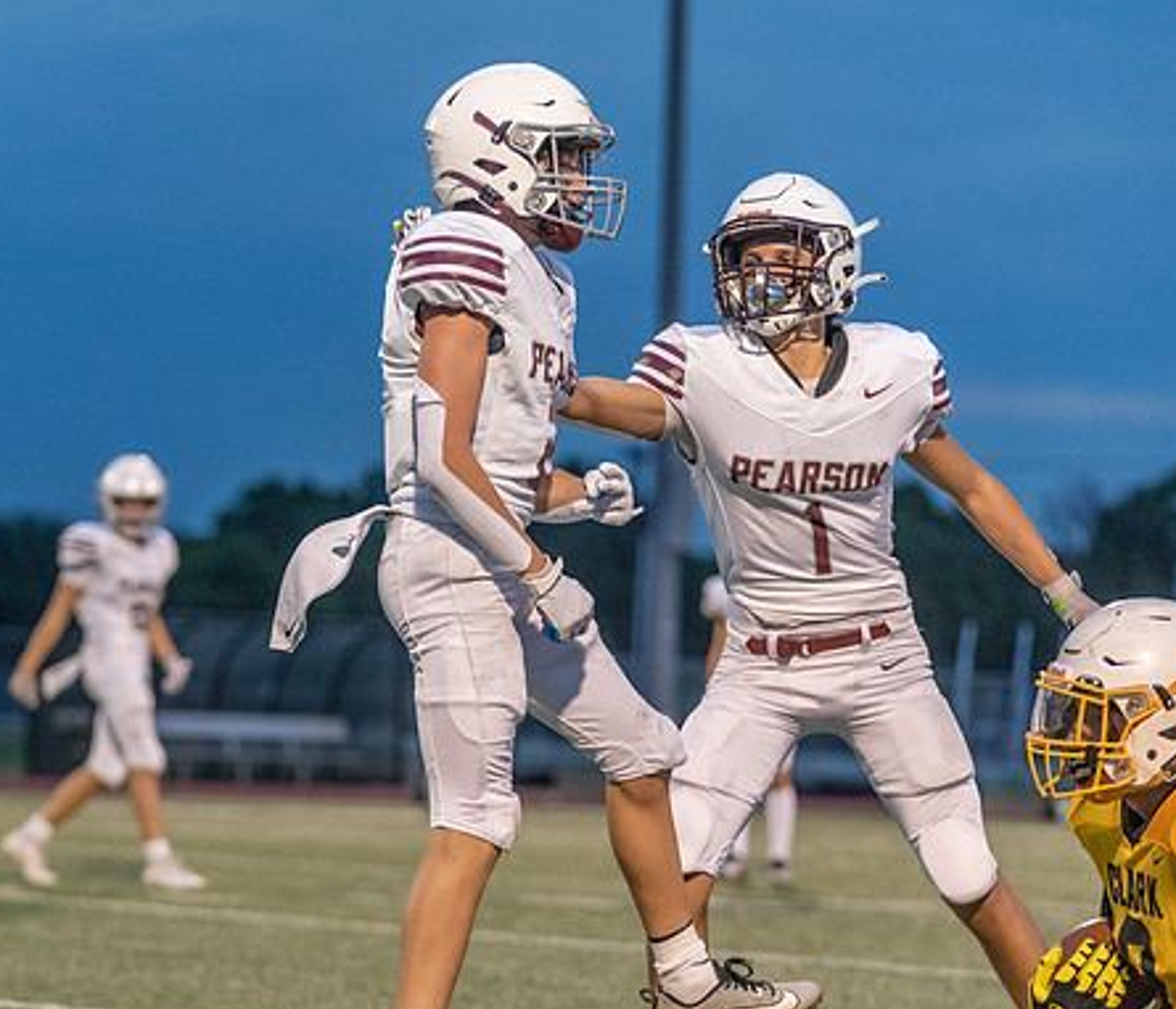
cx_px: 352
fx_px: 6197
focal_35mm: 173
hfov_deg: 10.8
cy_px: 571
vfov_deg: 9.3
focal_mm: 125
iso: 5000
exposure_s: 1/1000
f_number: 3.5
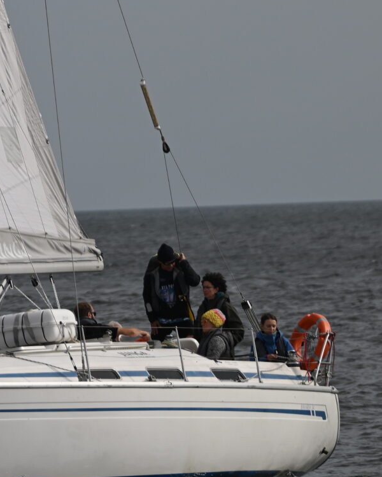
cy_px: -127
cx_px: -11
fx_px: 14485
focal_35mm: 1025
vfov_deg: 1.9
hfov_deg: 1.5
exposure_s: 1/1000
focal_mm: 320
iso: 100
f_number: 6
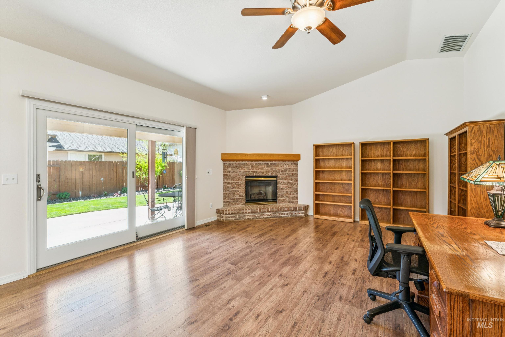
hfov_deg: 98.5
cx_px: 252
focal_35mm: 16
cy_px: 168
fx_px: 217
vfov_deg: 75.5
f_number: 13
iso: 400
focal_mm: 15.5
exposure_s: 1/8
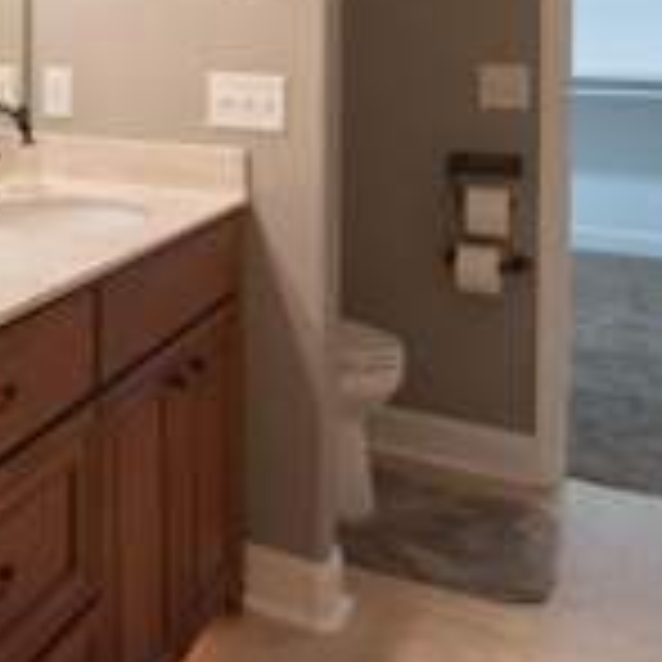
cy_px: 41
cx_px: -72
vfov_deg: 36.9
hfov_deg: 34.4
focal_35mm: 42
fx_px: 909
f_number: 5
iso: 1250
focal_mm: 10
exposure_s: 1/100
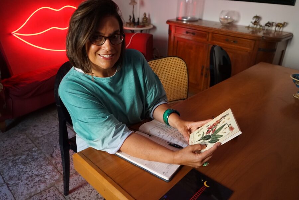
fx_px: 233
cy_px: 100
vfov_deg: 46.5
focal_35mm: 28
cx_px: 150
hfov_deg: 65.4
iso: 6400
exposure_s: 1/250
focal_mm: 28
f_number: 4
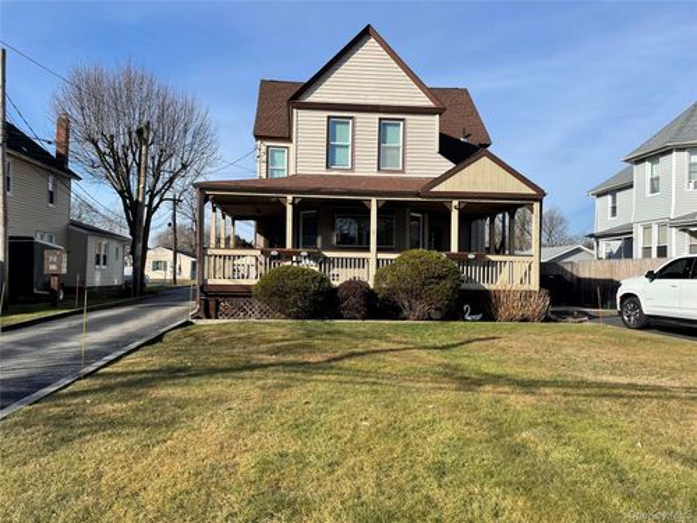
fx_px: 524
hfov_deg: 67.3
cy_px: 262
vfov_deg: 53.1
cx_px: 348
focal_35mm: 26
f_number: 1.6
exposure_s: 1/3509
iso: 32
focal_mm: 4.2
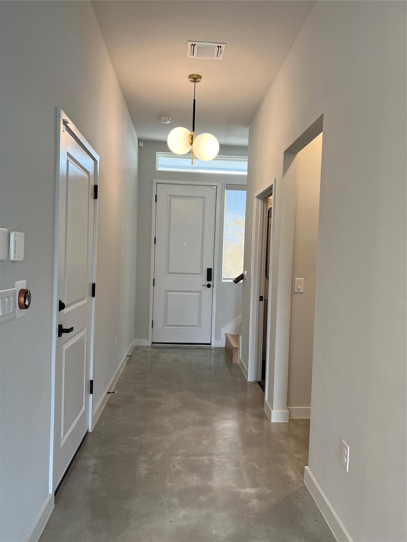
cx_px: 204
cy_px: 271
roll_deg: -1.5
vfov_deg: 67.3
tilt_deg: -1.9
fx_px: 408
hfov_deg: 53.1
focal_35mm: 26
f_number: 1.5
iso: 100
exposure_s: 1/120
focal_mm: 5.7
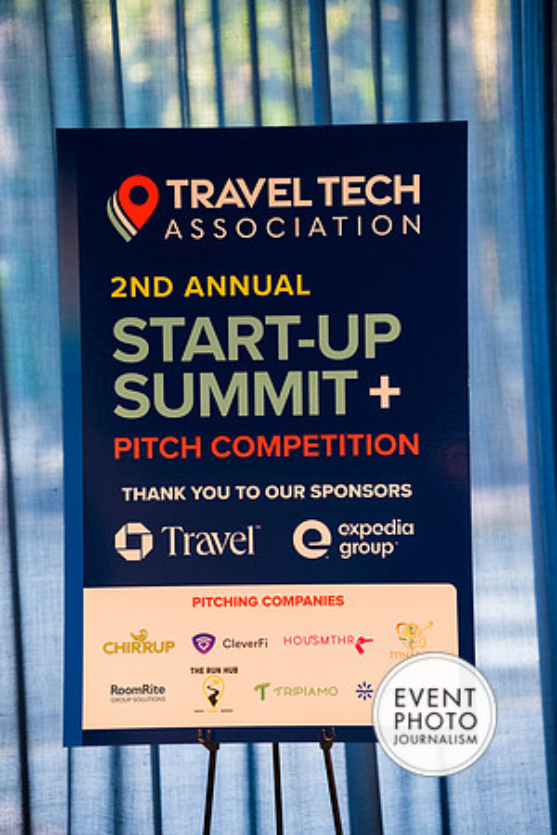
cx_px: 278
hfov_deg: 12.1
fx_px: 2622
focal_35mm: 113
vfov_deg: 18.1
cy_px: 418
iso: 3200
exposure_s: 1/200
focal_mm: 113
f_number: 3.2
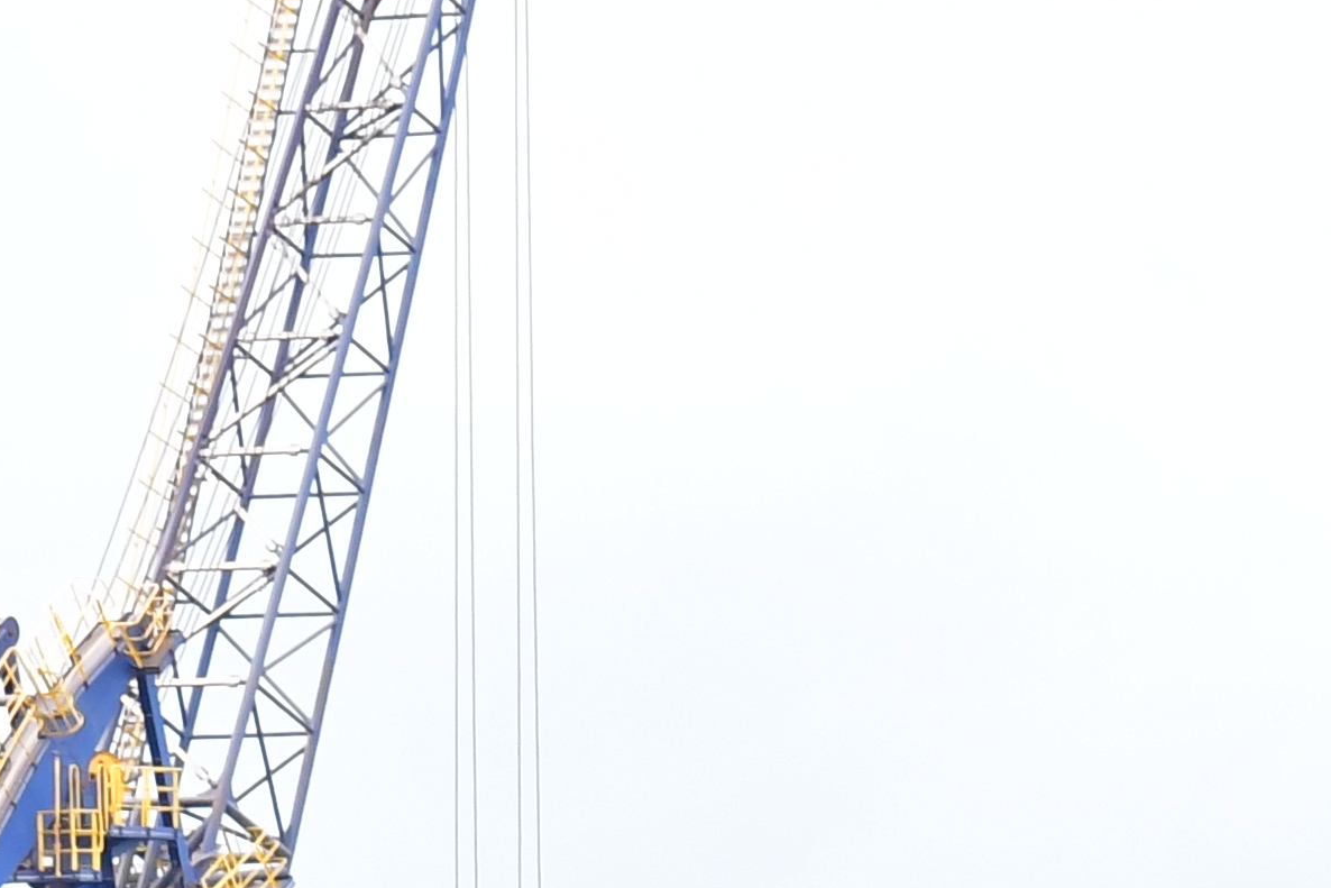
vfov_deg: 1.4
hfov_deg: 2.1
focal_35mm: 986
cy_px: 1142
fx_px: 36456
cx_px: 767
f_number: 10
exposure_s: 1/200
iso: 1000
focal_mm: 140
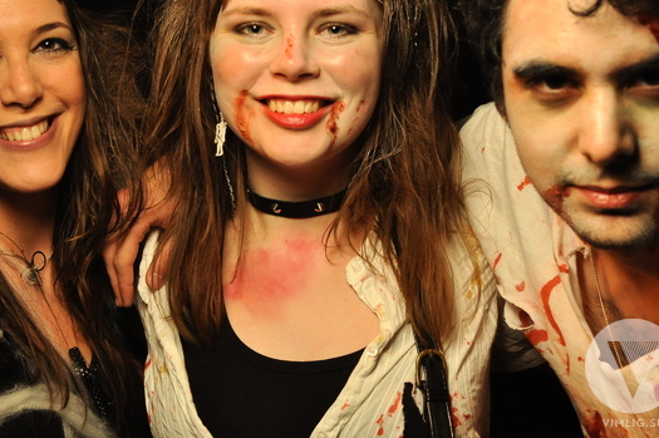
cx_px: 267
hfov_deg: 35.6
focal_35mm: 56
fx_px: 1024
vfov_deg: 24.1
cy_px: 154
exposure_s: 1/125
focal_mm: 28
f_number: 6.3
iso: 800
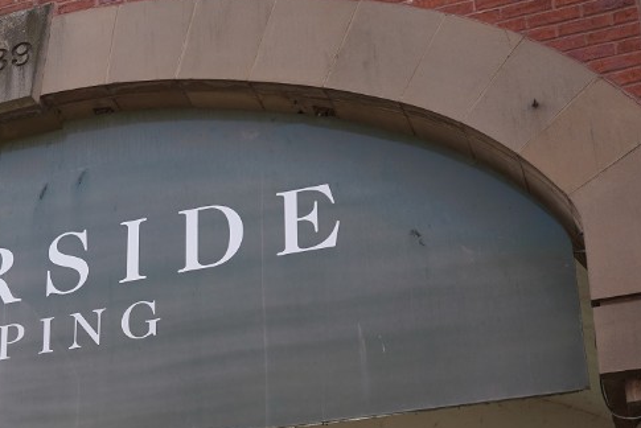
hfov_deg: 26.0
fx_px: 1354
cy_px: 443
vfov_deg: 17.5
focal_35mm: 76
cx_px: 96
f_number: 4.5
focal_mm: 36
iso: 100
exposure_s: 1/200
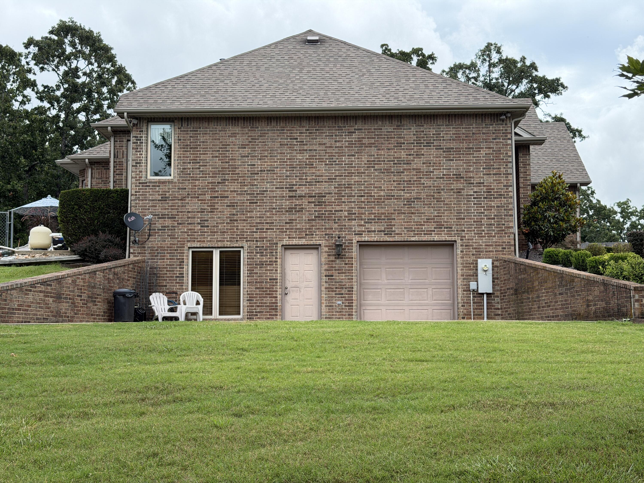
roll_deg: +0.7
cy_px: 242
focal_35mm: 48
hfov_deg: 39.7
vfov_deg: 30.3
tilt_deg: +7.2
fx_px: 893
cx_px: 322
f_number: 1.78
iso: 100
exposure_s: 1/1754
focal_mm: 6.76
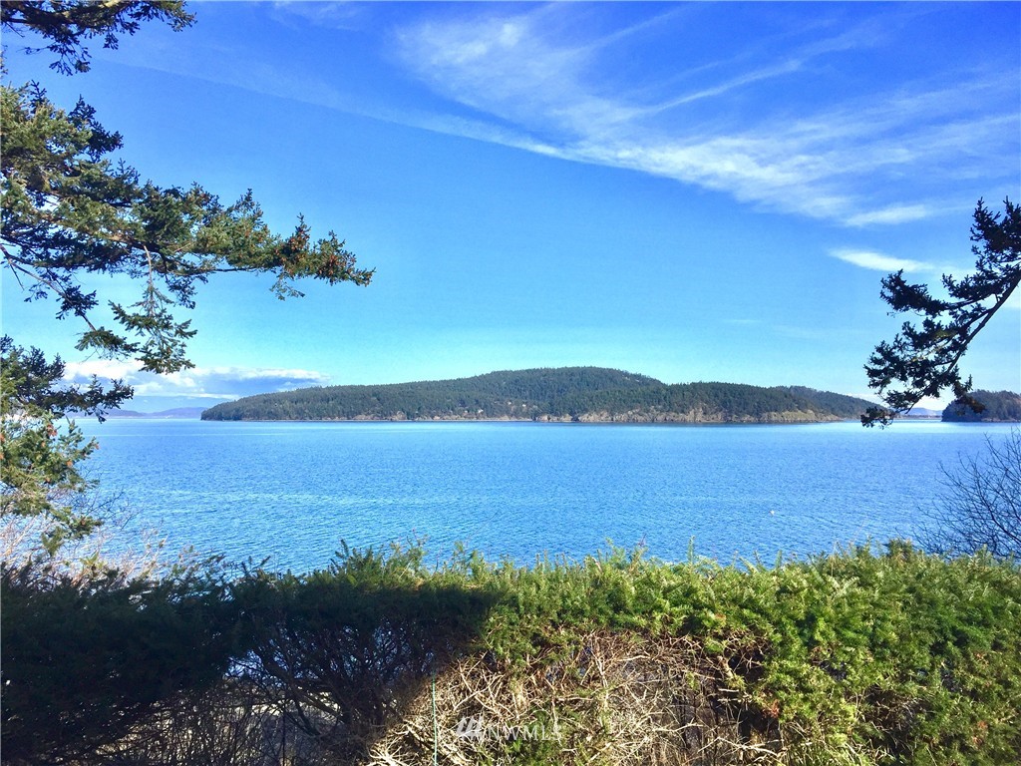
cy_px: 383
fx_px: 855
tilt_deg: +3.6
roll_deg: -0.3
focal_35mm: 29
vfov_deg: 48.2
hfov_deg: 61.7
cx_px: 510
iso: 32
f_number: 2.2
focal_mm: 4.15
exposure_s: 1/2083
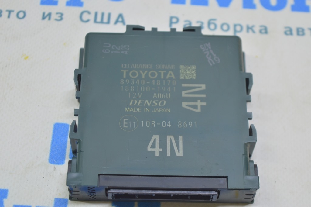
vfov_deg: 16.5
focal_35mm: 82
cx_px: 156
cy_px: 104
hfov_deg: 24.6
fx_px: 712
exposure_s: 1/20
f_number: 5.6
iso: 400
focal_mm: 55
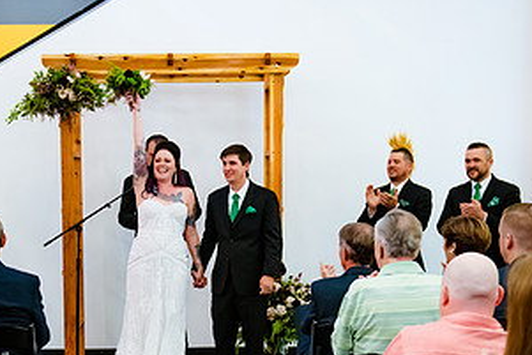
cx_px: 175
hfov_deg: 28.2
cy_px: 280
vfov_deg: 19.0
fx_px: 1050
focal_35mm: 71
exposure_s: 1/125
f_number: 2.8
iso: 4000
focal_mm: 36
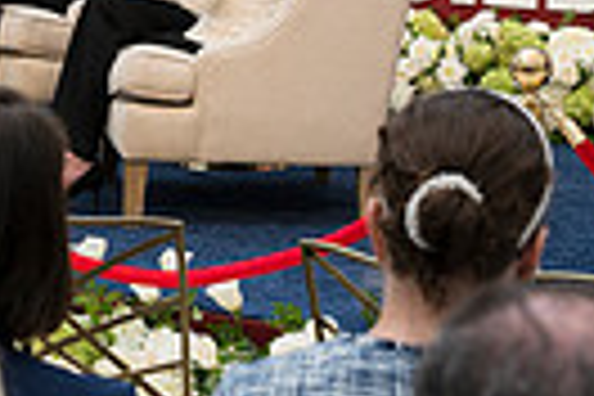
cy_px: -200
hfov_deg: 12.9
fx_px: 2541
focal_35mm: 154
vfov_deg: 8.7
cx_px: -153
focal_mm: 35
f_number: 4
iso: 280
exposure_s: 1/160
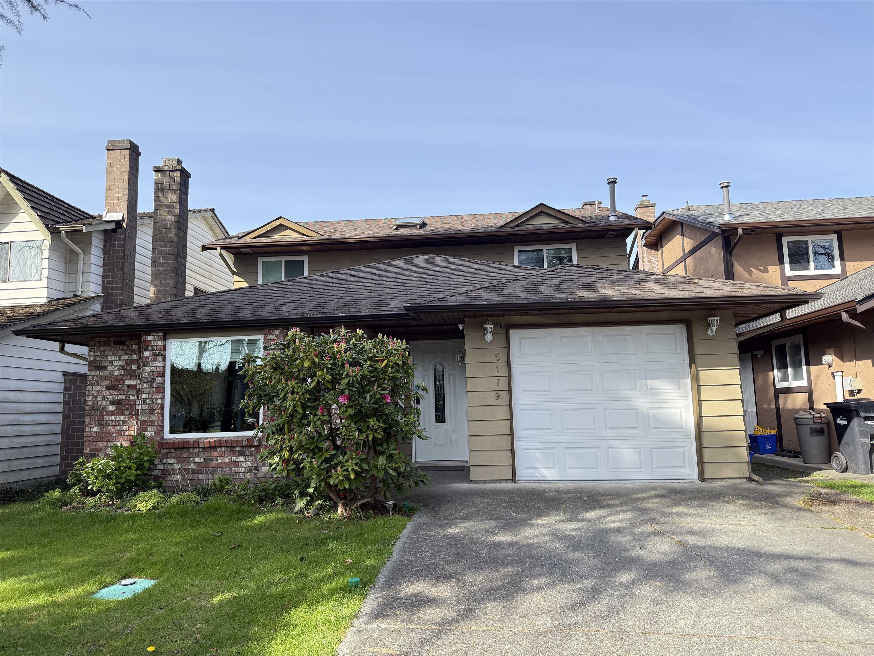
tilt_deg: +7.6
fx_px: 606
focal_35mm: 24
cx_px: 437
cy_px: 328
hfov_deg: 71.6
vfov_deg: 56.8
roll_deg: +1.2
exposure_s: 1/1410
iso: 100
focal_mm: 6.76
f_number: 1.78
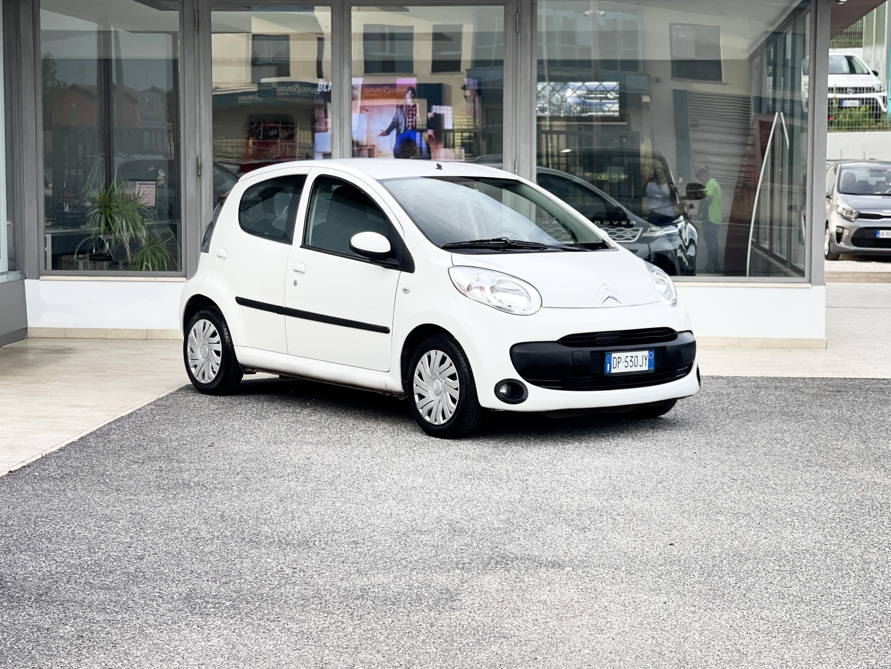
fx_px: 1647
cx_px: 446
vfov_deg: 22.9
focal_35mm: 64
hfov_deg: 30.3
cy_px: 334
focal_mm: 7.5
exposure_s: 1/121
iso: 25
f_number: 2.2
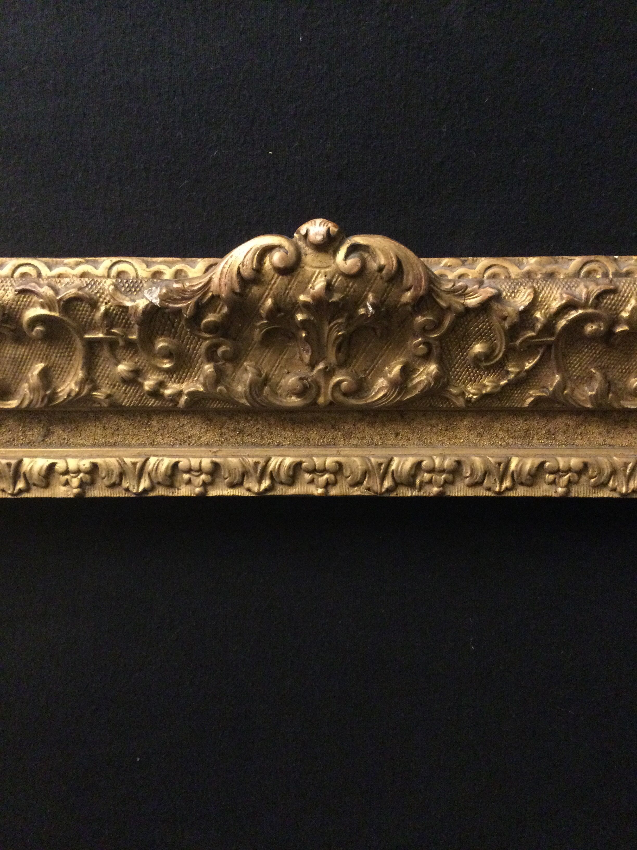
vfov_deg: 58.4
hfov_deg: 45.4
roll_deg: -0.3
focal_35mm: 31
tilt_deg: -6.8
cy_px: 425
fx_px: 761
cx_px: 318
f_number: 2.4
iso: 200
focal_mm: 3.3
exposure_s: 1/17
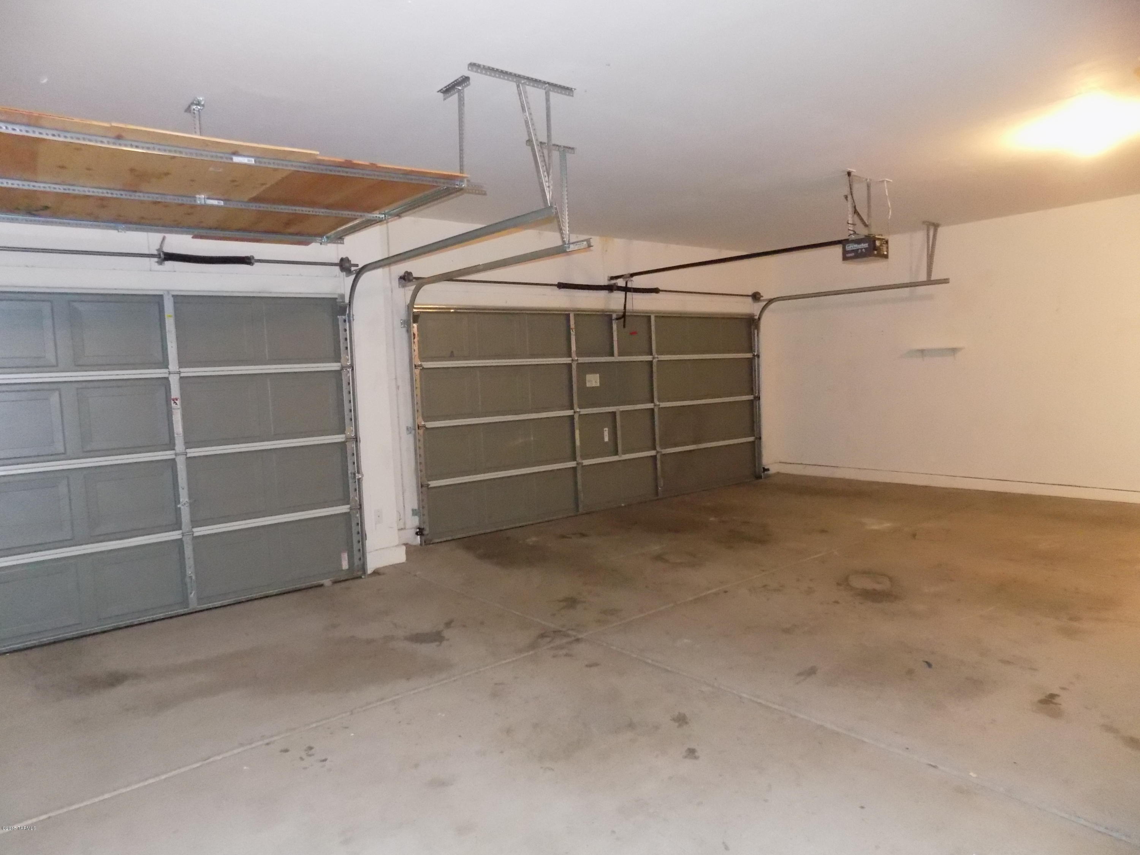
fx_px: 757
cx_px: 570
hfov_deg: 73.9
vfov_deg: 58.9
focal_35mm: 23
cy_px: 428
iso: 800
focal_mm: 4
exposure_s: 1/13
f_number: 3.1
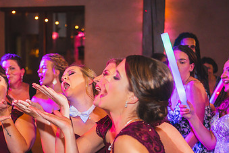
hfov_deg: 25.9
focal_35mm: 77
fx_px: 490
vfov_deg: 17.5
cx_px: 50
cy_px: 129
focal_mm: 45
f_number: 2.8
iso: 2000
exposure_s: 1/200
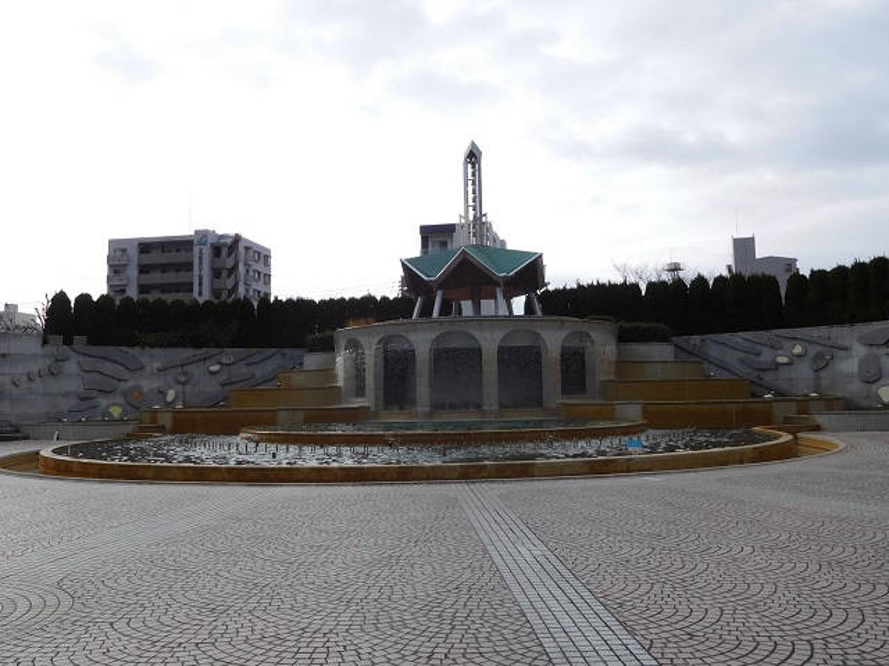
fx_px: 822
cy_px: 333
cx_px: 444
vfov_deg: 44.2
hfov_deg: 56.8
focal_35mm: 32
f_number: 3.6
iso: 125
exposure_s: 1/1000
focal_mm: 5.7
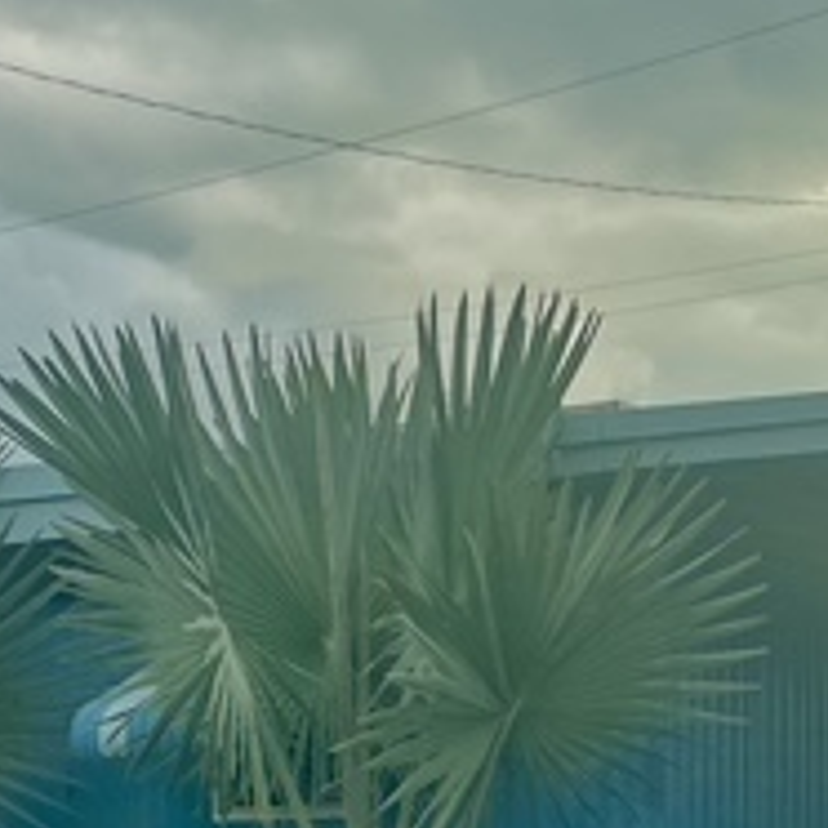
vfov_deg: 18.7
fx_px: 2381
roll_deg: +0.5
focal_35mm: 88
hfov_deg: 19.6
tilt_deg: -2.3
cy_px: 984
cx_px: 619
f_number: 1.8
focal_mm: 3
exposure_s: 1/627
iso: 25
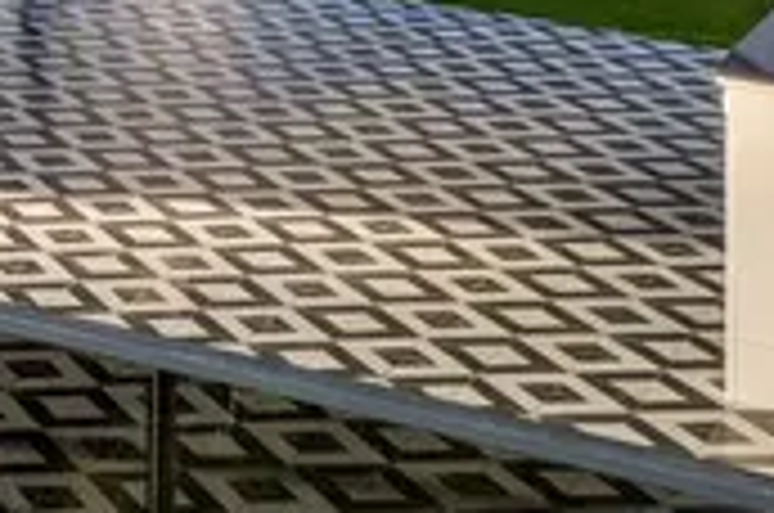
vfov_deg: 11.2
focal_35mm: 109
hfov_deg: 15.0
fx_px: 2339
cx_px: -814
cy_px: -536
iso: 100
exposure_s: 1/640
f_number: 2.8
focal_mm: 8.38
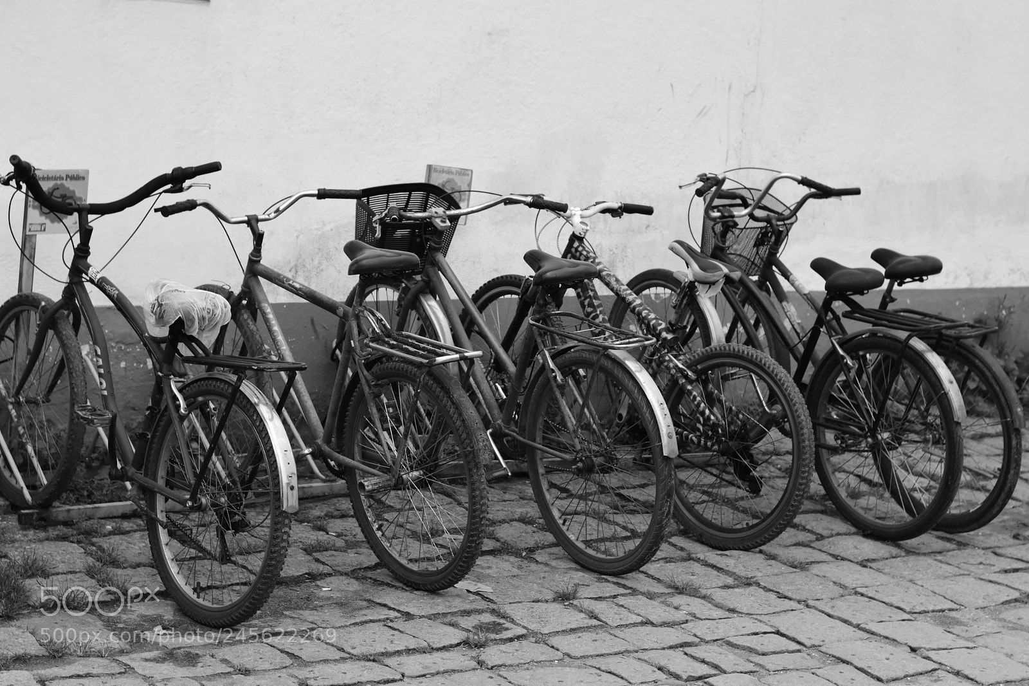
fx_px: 2143
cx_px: 514
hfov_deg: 27.0
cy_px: 343
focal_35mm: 75
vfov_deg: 18.2
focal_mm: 50
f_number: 4.5
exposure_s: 1/8000
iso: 800
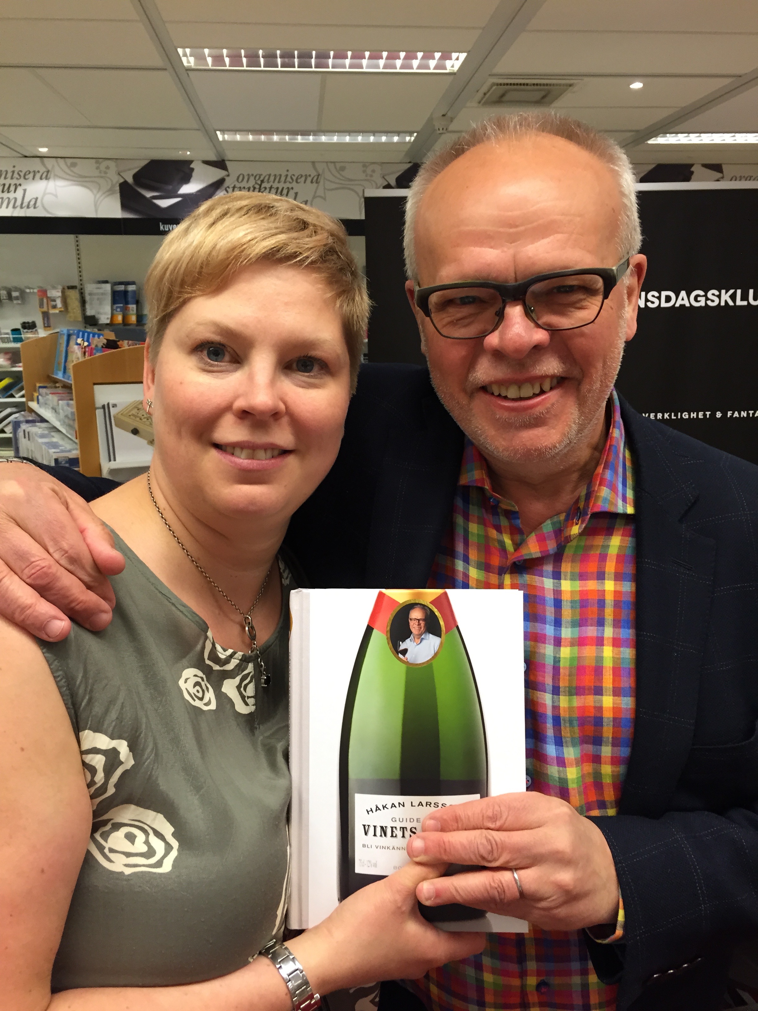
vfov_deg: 61.7
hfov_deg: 48.2
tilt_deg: -11.1
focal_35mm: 29
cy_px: 506
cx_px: 379
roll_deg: +0.4
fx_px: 847
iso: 64
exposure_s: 1/33
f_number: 2.2
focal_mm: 4.15
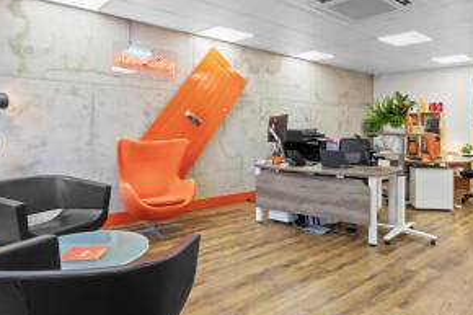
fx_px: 302
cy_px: 128
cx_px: 320
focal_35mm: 23
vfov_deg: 54.7
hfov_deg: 73.5
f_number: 8
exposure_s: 1/4
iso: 100
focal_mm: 14
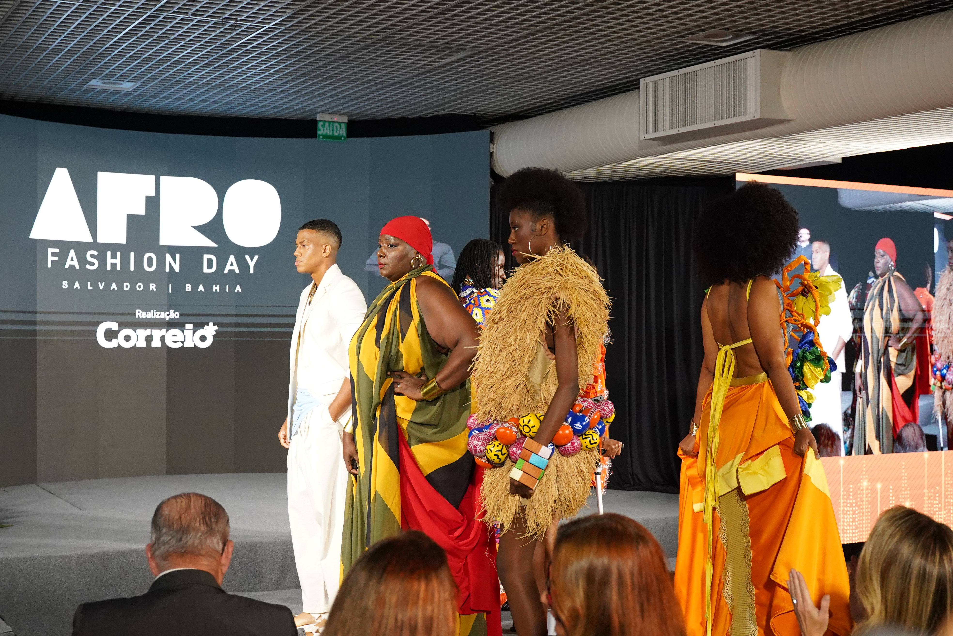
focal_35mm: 51
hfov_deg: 38.9
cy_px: 318
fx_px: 1350
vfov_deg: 26.5
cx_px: 476
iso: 3200
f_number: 3.5
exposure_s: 1/400
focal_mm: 34
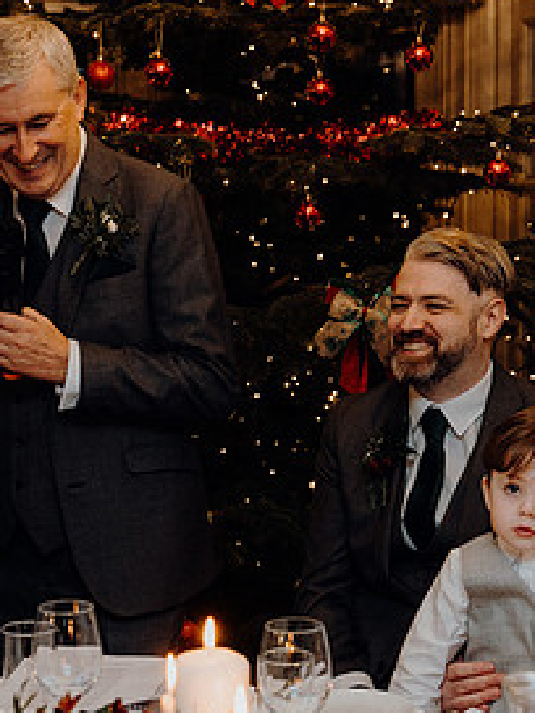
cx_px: 273
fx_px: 1731
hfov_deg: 17.6
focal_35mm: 84
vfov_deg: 23.2
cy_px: 429
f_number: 3.5
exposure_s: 1/160
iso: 2500
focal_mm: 41
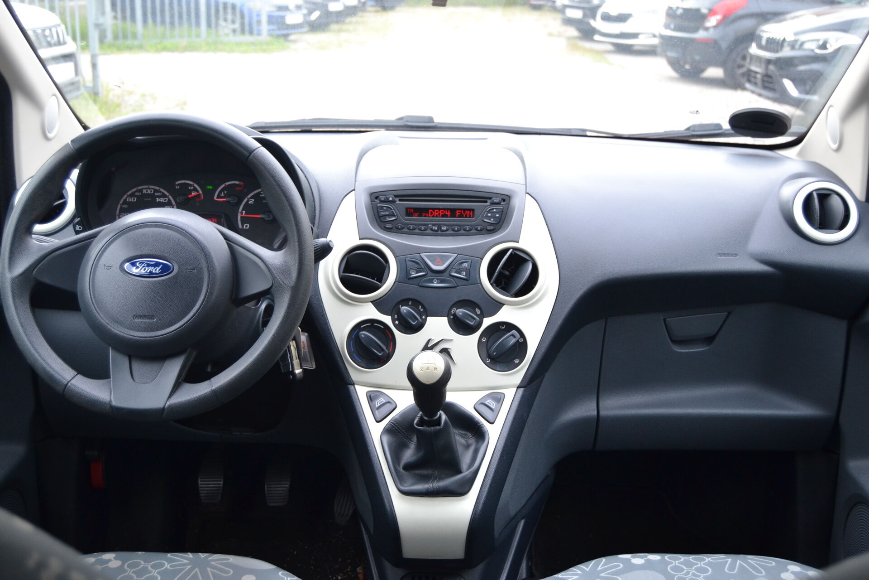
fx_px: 1014
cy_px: 290
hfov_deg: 46.4
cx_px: 434
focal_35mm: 42
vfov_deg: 31.9
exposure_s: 1/100
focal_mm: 28
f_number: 5
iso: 400
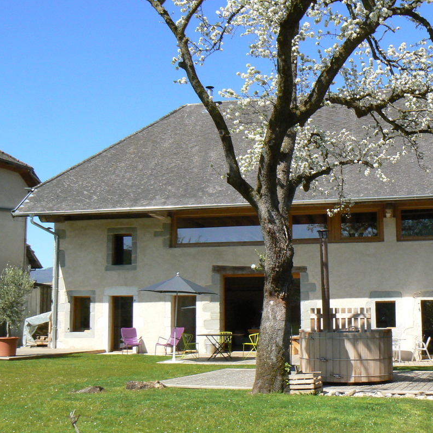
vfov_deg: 34.7
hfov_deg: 34.6
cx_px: 262
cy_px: 217
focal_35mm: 49
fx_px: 693
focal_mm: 6.8
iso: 200
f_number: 7.1
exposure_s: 1/500
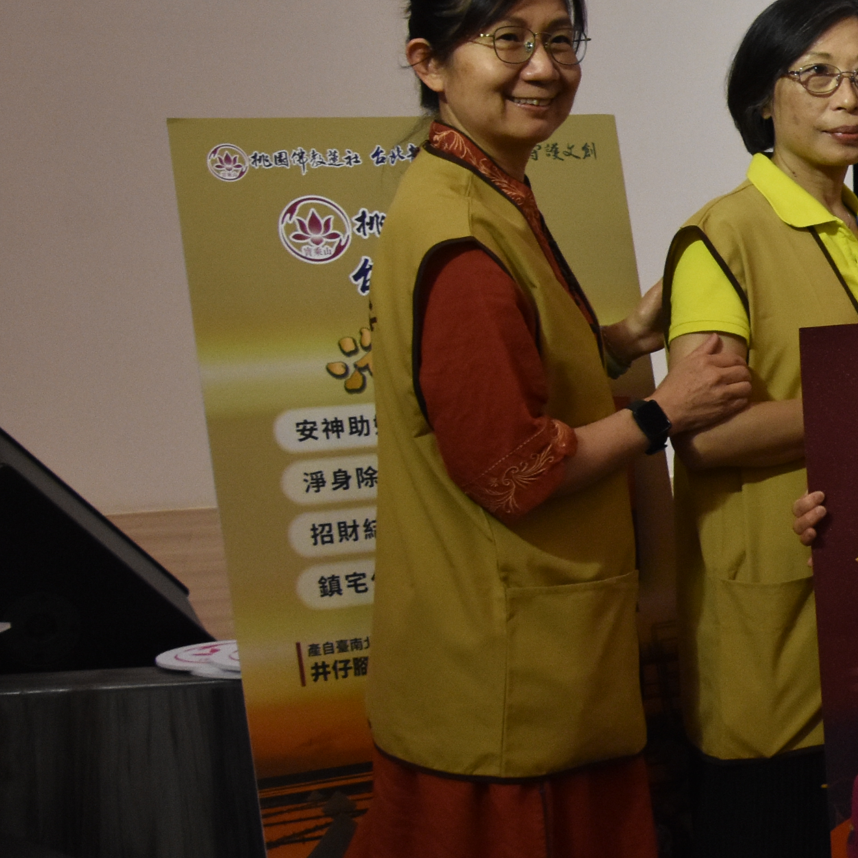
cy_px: 368
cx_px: 1365
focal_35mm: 91
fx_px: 2552
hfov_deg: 16.9
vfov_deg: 19.1
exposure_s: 1/200
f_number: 7.1
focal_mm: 22
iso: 1600
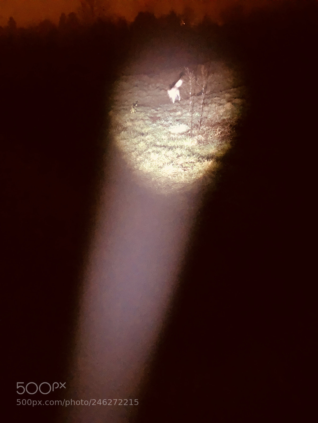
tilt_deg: -26.1
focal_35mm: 28
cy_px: 212
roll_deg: +6.6
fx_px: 343
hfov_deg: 49.7
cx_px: 159
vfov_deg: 63.4
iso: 2000
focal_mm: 4
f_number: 1.8
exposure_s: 1/4
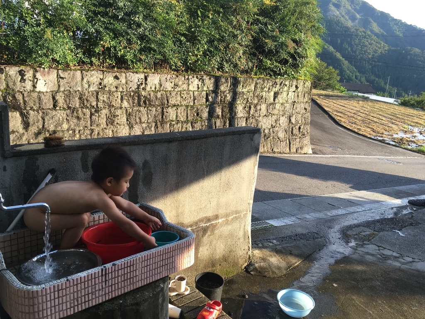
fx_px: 356
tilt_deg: -15.2
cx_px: 212
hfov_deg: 61.7
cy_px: 160
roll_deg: -4.3
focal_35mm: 29
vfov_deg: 48.2
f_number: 2.2
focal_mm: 4.15
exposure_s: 1/176
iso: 25
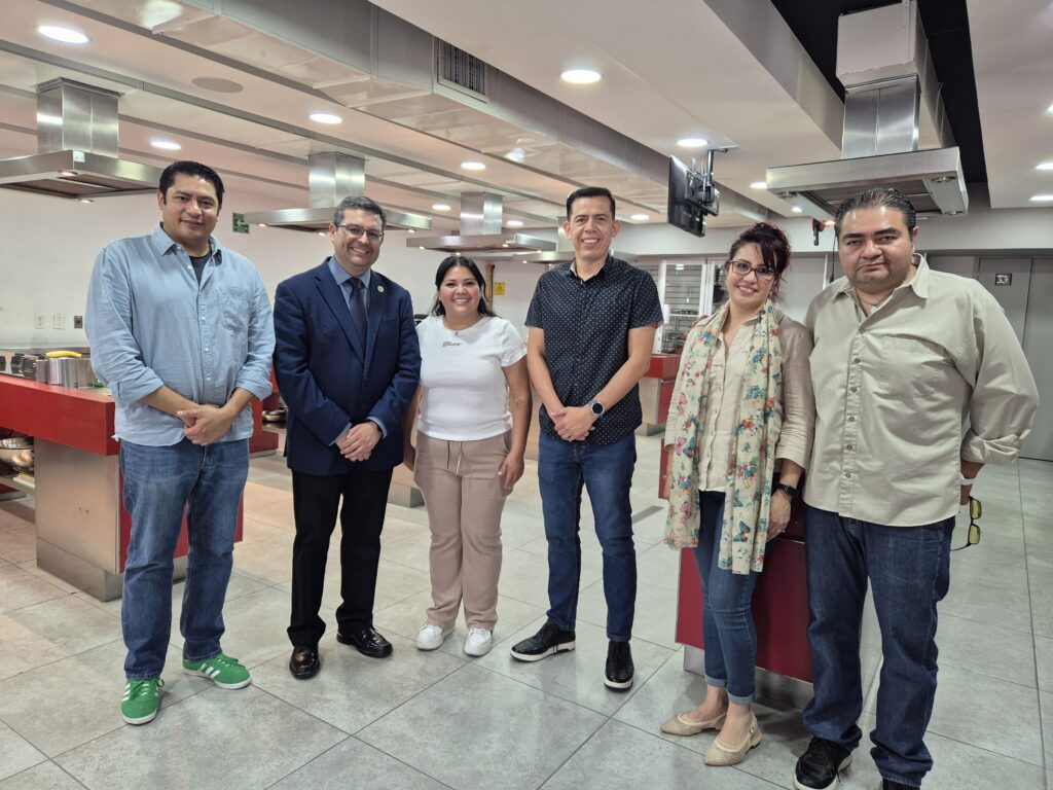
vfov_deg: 58.9
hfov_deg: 73.9
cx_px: 526
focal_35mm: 23
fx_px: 700
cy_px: 395
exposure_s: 1/55
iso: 200
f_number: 1.8
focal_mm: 5.4
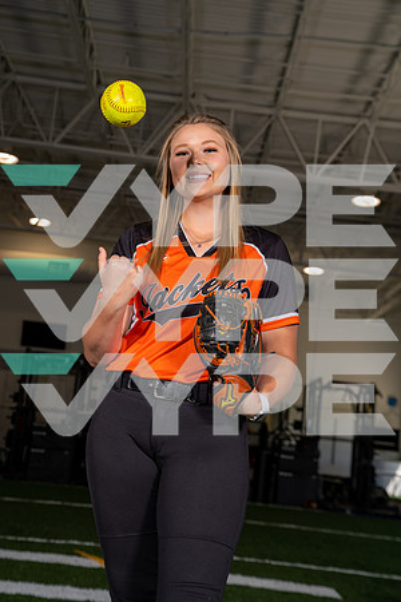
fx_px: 1019
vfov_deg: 32.9
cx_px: 200
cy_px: 301
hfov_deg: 22.3
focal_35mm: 61
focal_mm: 61
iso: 200
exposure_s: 1/200
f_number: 5.6
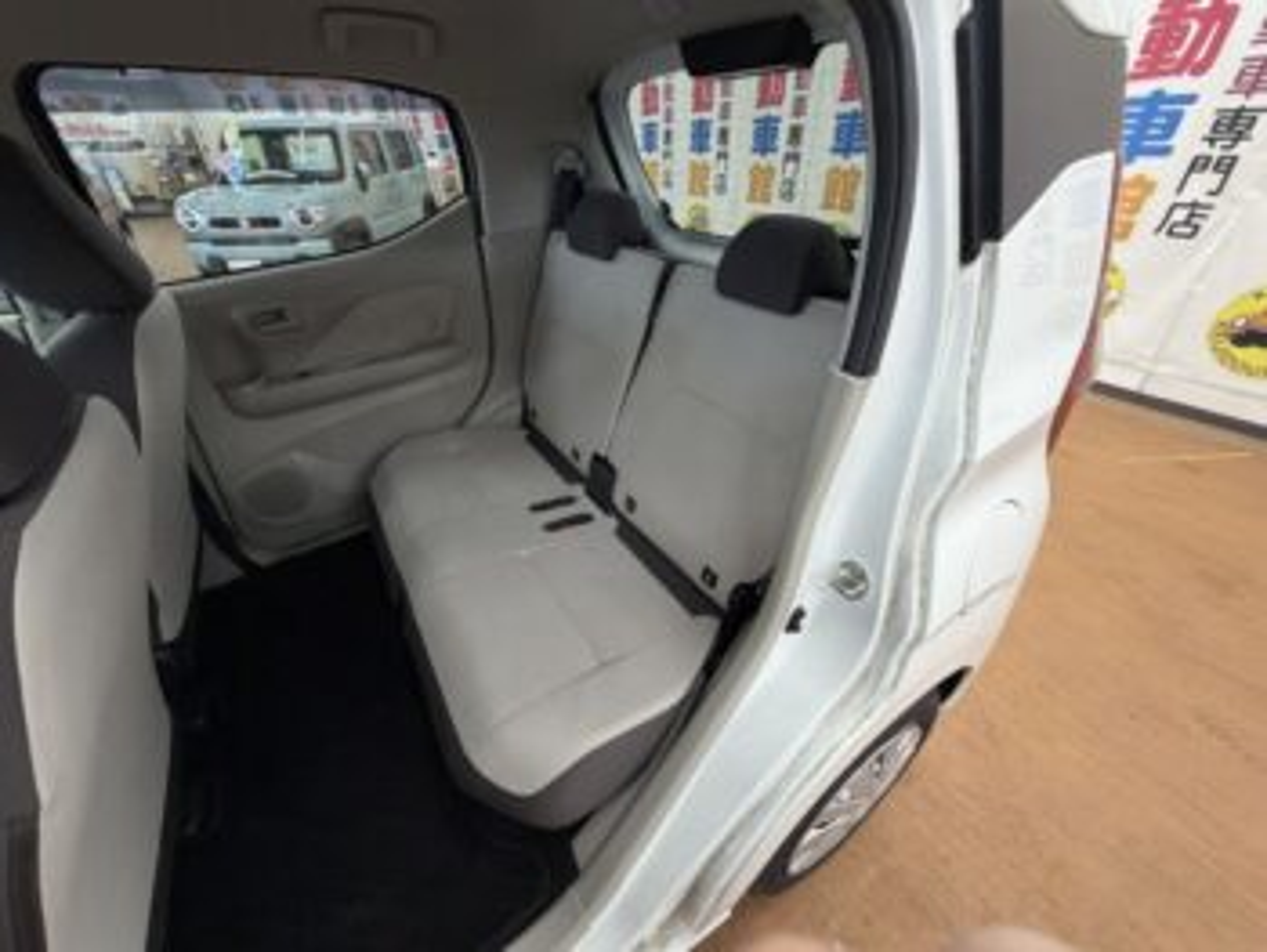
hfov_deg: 102.0
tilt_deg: -32.7
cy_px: 476
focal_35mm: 14
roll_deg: +2.6
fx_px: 513
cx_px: 634
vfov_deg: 85.7
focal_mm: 2.22
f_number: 2.2
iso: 320
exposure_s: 1/100
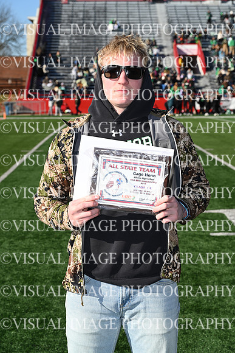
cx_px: 118
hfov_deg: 19.7
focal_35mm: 69
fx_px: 675
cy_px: 176
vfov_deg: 29.2
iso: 64
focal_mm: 69
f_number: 8
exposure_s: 1/200
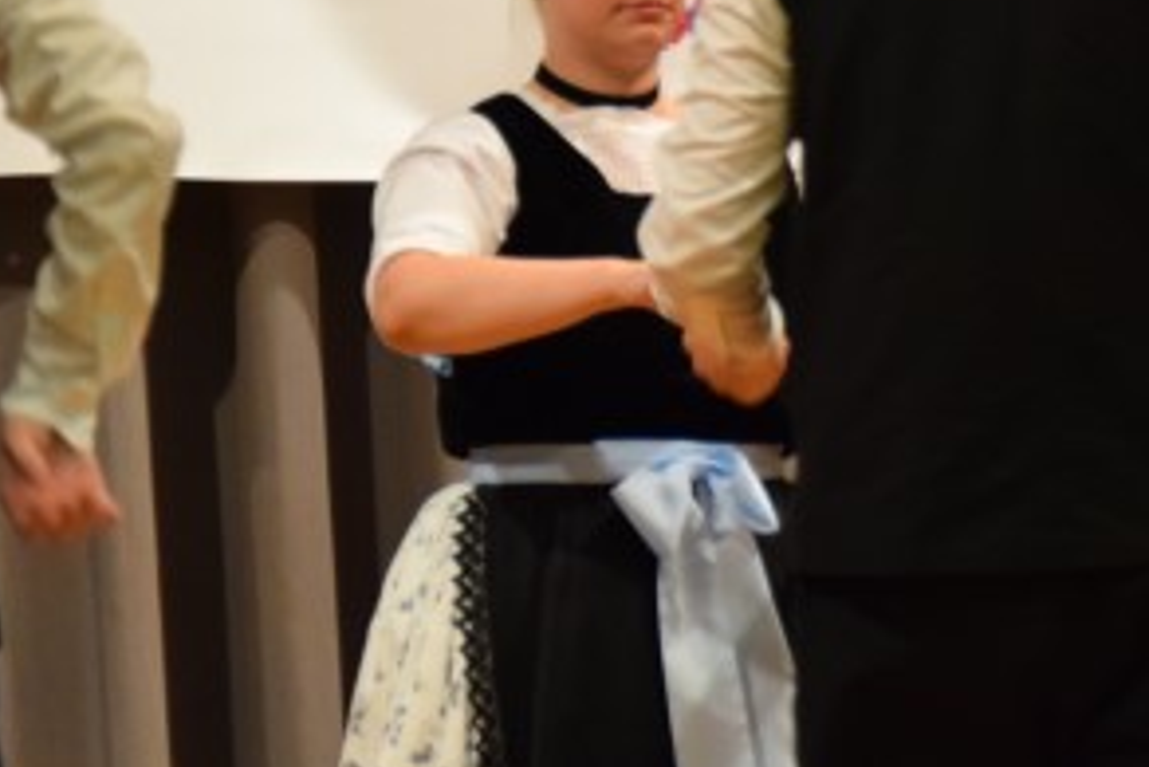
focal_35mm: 431
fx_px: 13774
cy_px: 41
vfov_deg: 3.2
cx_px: -39
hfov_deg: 4.8
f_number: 5.6
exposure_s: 1/60
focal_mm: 105
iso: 1600
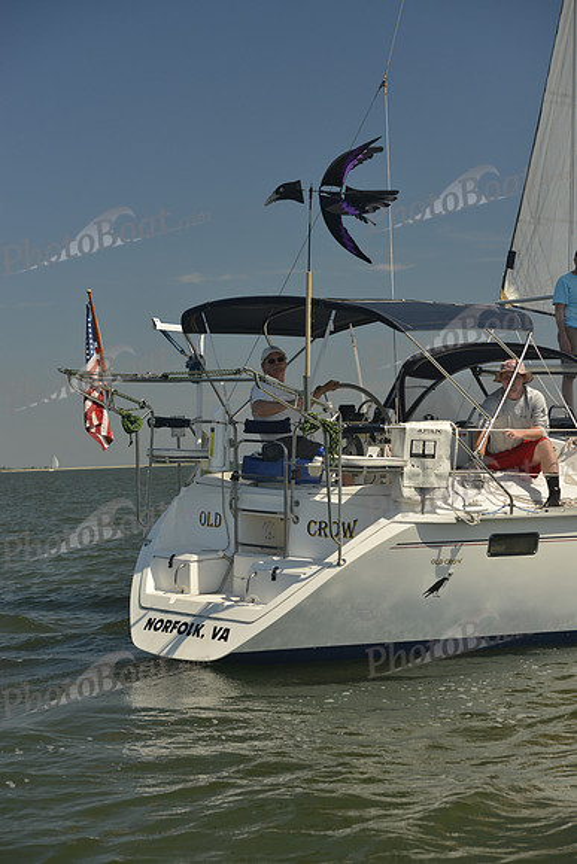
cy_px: 432
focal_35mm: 70
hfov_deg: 19.5
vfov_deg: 28.8
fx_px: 1682
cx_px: 288
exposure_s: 1/800
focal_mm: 70
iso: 200
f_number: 5.6
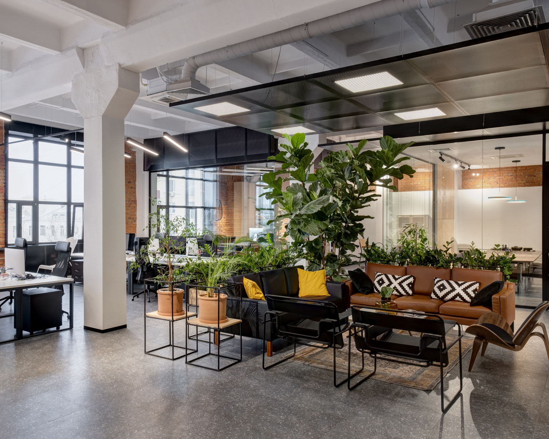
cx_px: 217
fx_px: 455
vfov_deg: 51.5
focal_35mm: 28
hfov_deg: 61.6
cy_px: 225
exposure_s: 1/1.25
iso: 250
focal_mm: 16
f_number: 10
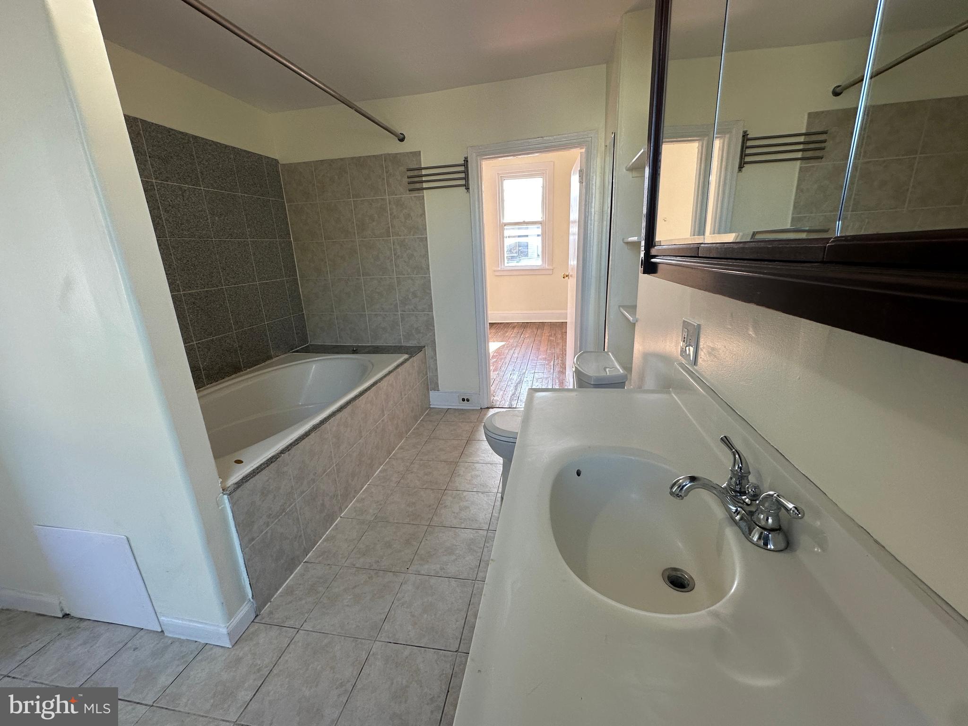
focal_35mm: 14
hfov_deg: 102.1
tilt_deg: -16.2
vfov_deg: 85.7
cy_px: 363
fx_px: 391
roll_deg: +3.0
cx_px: 484
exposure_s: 1/120
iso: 100
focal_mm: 2.22
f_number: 2.2
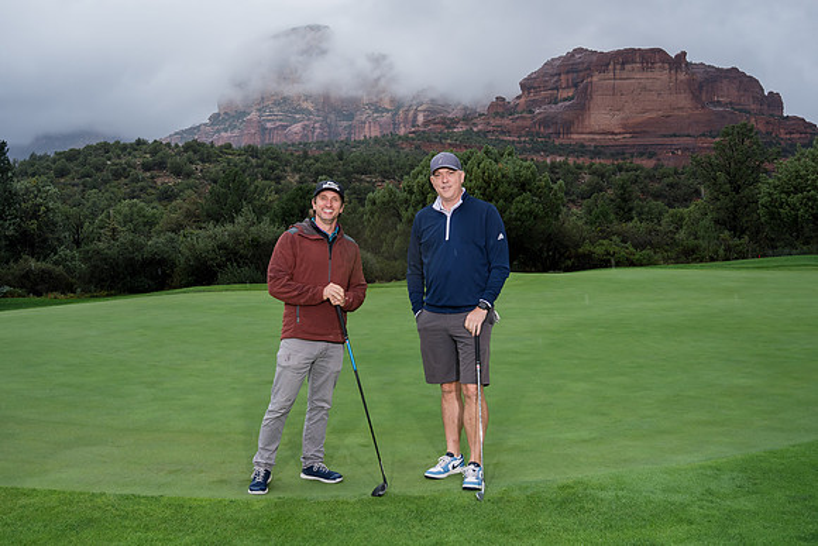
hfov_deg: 60.3
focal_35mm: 31
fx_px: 704
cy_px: 255
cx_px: 410
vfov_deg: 42.4
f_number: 5.6
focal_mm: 24
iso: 320
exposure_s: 1/400
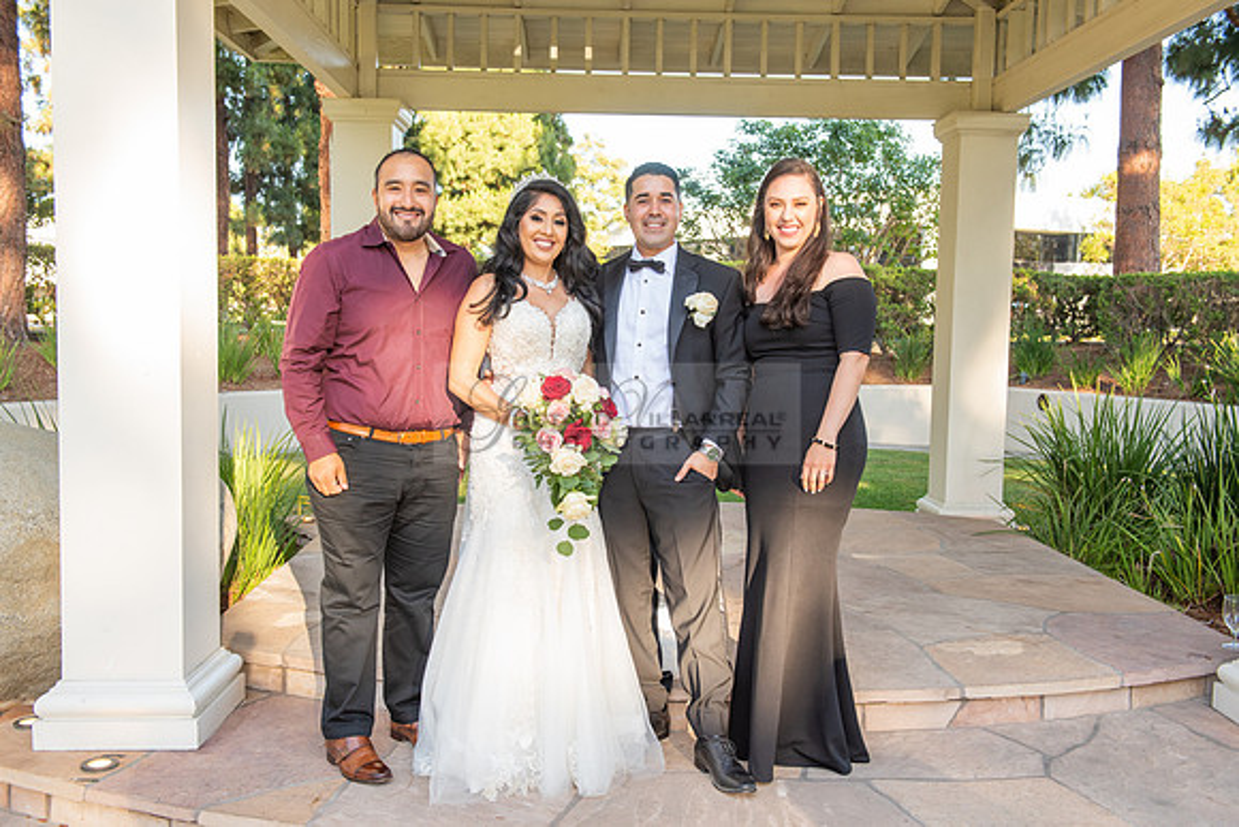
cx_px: 620
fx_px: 1205
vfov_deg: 37.9
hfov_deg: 54.4
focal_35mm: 35
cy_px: 414
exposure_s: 1/200
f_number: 5.6
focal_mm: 35
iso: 400
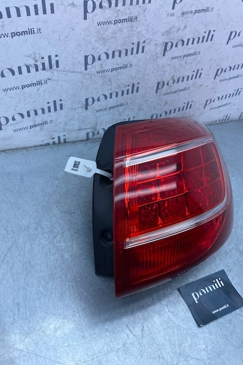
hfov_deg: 46.4
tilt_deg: -43.7
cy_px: 178
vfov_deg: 65.5
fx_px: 283
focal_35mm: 28
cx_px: 122
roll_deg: -19.0
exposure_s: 1/884
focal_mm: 4.25
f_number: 1.8
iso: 32
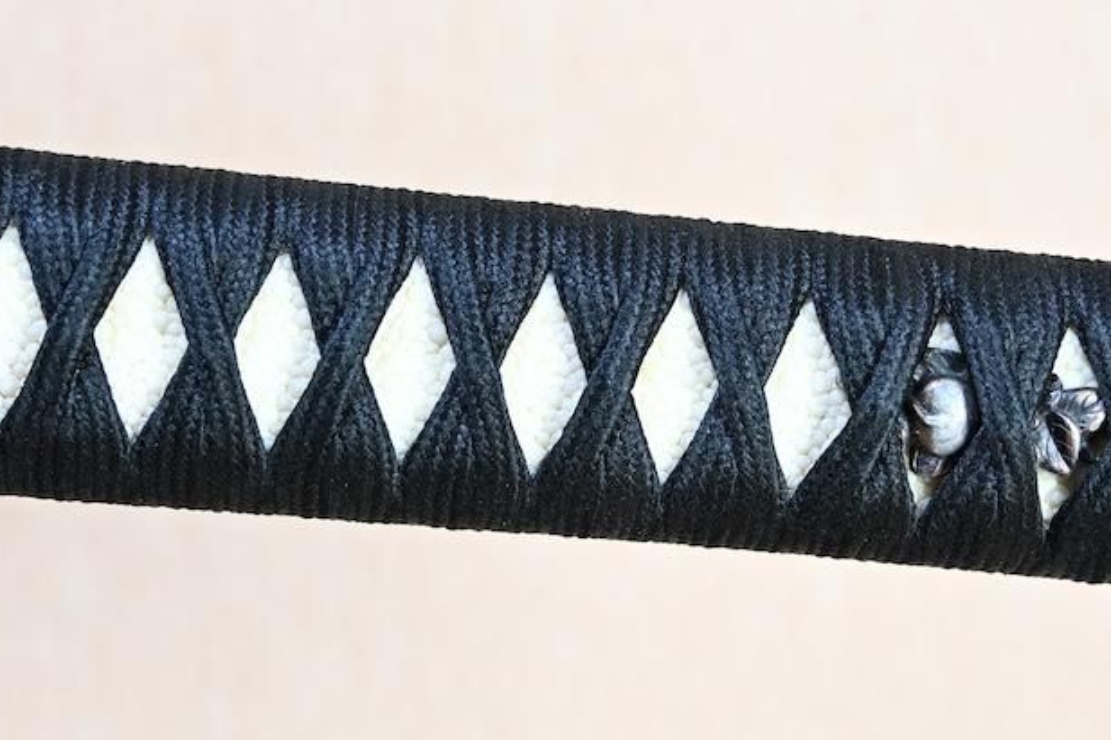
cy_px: 318
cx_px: 571
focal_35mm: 119
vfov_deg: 11.5
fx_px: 3675
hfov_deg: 17.2
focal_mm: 35
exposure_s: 1/2
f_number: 4.2
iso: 100
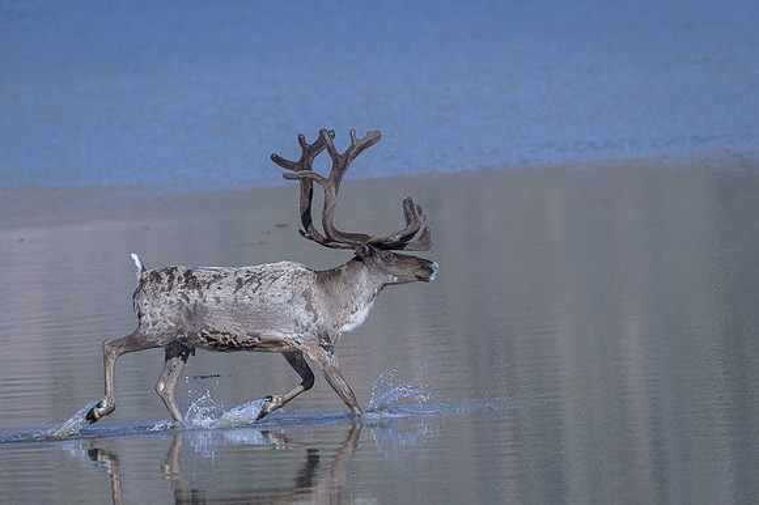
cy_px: 252
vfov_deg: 2.7
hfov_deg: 4.1
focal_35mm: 500
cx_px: 380
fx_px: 10535
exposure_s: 1/800
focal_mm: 500
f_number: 8
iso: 320
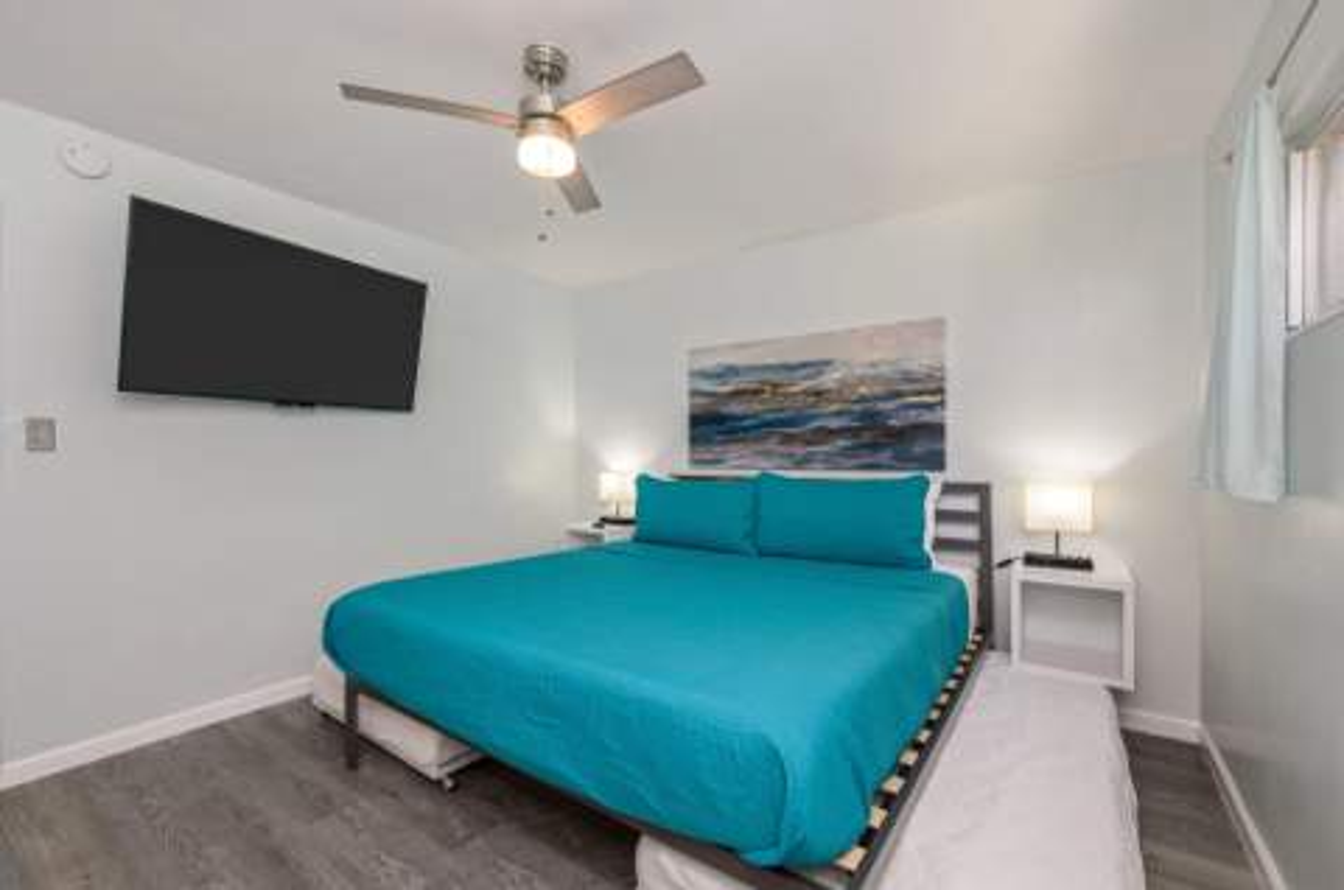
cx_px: 672
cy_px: 445
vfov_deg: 77.1
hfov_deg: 100.5
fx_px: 559
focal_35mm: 15
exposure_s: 1/25
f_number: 8
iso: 320
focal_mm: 15
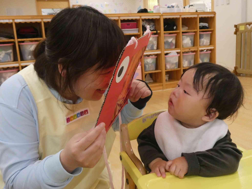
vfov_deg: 40.7
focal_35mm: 35
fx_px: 255
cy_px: 94
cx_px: 126
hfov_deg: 52.6
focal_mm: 6.3
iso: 640
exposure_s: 1/80
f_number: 3.7
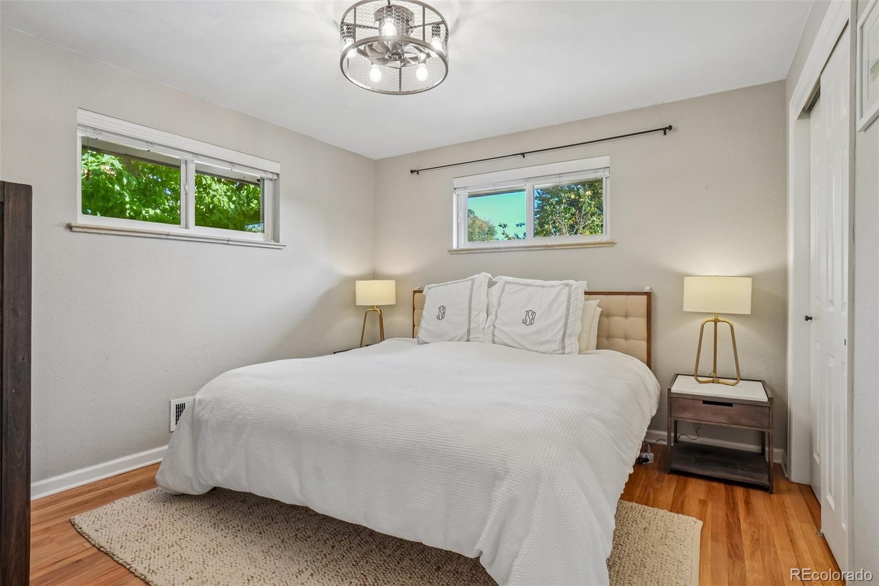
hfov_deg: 90.0
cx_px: 440
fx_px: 439
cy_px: 293
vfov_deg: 67.4
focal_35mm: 18
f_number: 8
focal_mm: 12
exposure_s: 1/15
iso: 400
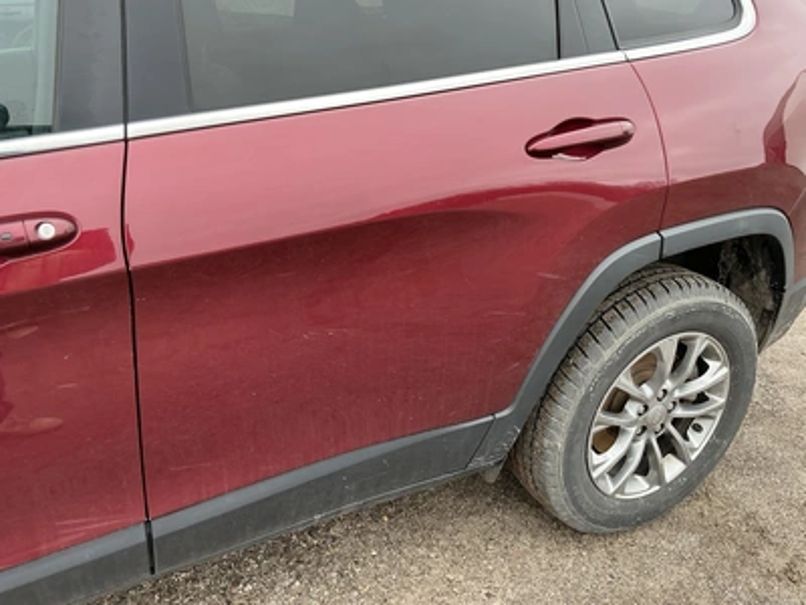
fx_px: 652
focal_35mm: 28
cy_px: 302
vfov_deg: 49.7
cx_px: 403
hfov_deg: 63.4
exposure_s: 1/122
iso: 25
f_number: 1.8
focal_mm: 3
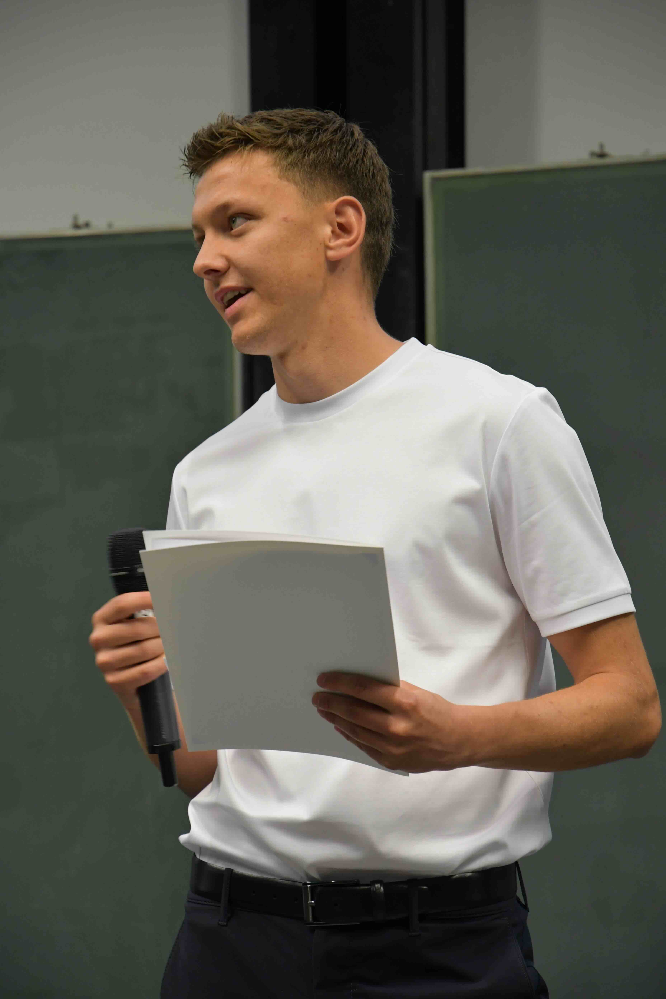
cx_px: 333
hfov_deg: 11.4
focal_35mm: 120
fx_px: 3330
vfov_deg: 17.1
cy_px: 500
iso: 1600
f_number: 4.5
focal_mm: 80
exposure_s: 1/80
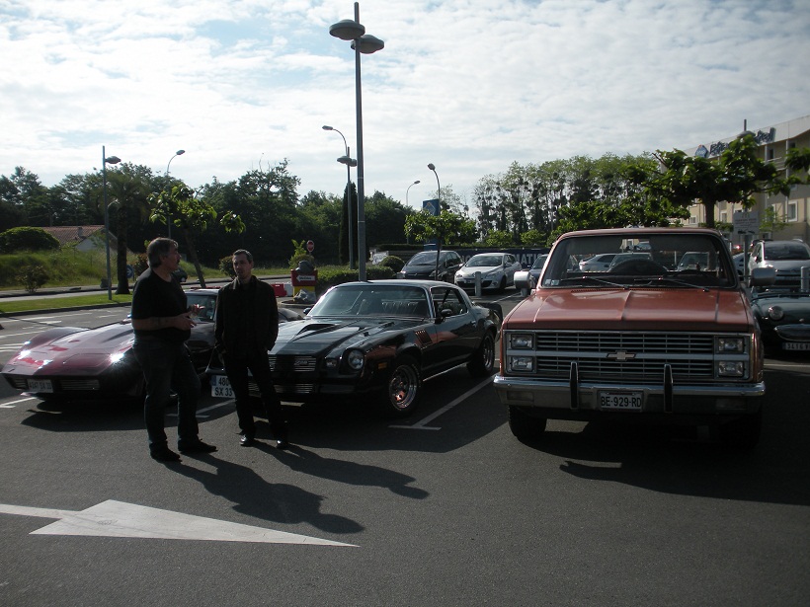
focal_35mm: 35
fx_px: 819
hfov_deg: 52.6
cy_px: 304
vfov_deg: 40.7
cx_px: 405
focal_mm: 6.3
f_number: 3.5
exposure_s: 1/1200
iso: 64
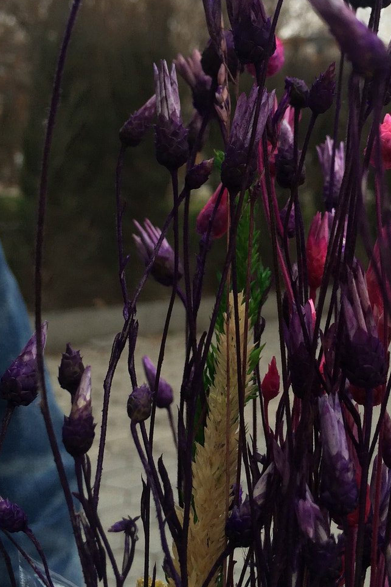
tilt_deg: -3.5
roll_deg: +1.2
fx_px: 815
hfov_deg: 26.8
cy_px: 206
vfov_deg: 39.2
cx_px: 263
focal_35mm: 50
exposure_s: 1/357
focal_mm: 4.15
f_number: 2.2
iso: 32
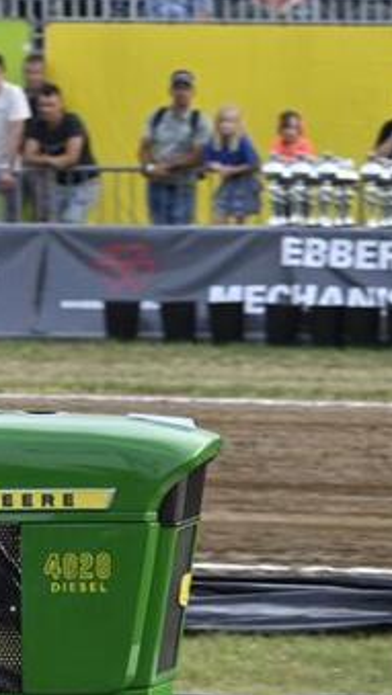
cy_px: 468
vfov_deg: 4.2
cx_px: -306
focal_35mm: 520
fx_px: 9597
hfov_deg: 2.3
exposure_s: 1/400
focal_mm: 170
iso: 320
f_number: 4.8
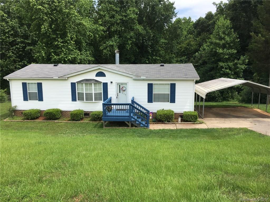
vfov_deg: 48.2
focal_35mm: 29
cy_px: 101
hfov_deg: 61.7
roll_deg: -0.7
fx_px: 226
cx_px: 135
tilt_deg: -9.4
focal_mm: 4.15
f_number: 2.2
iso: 25
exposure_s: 1/1054
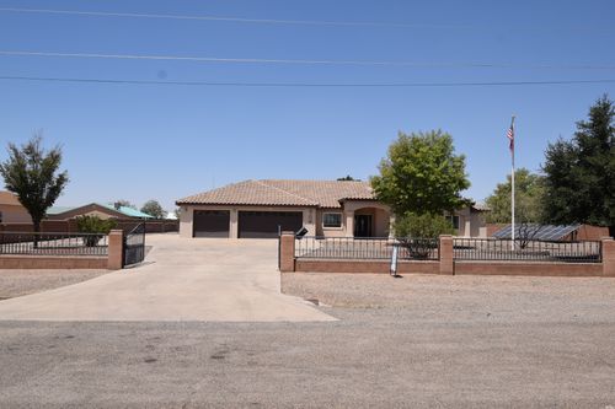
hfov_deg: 61.9
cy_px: 204
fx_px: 512
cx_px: 308
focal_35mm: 30
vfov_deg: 43.6
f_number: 11
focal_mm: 20
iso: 200
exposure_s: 1/500
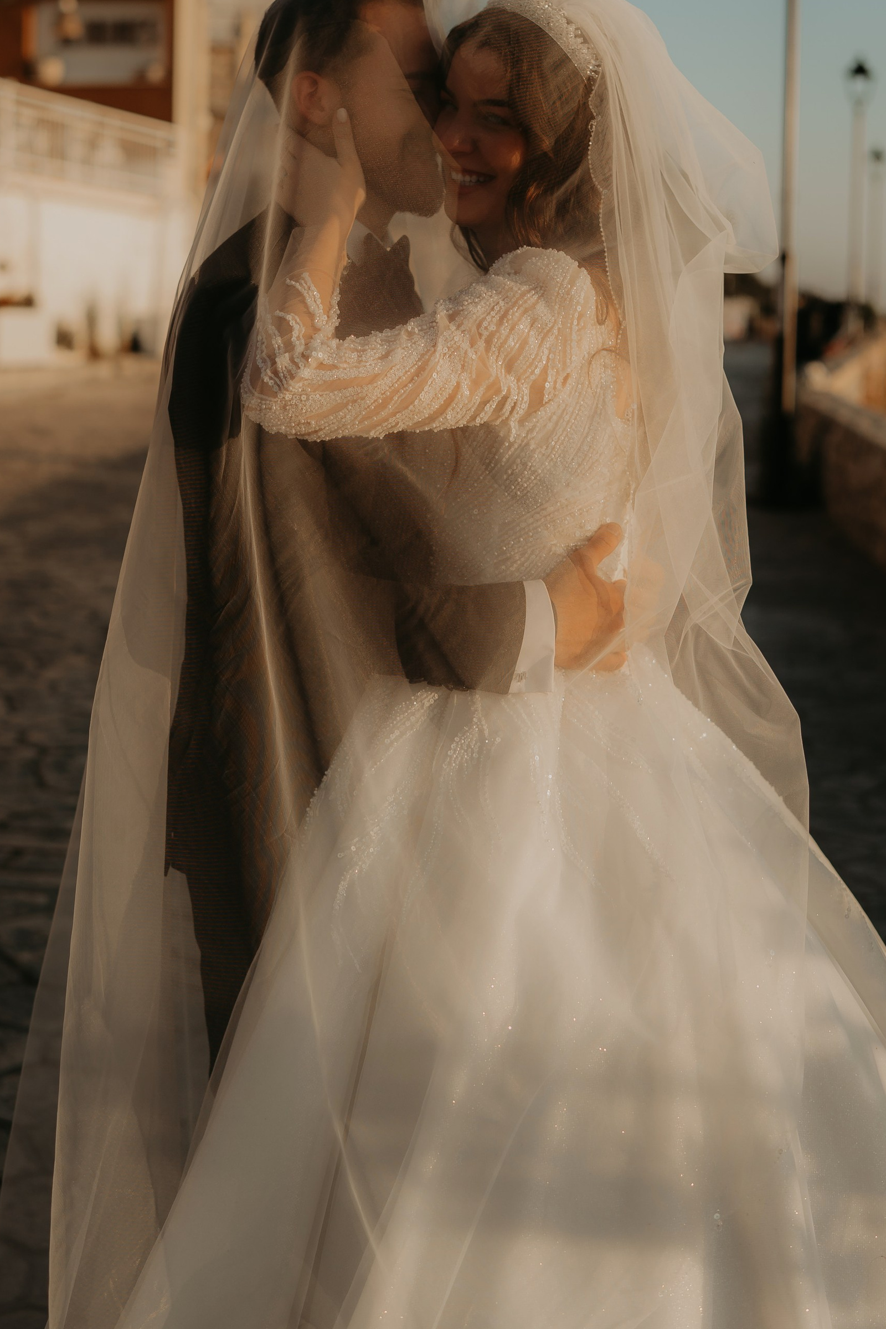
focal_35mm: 56
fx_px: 2067
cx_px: 405
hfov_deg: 24.2
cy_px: 526
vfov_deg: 35.5
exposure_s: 1/2000
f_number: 1.8
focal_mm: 35
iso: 100
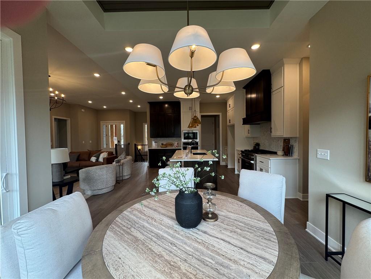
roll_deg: +0.2
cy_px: 140
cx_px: 186
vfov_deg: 85.7
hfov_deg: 102.1
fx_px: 150
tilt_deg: -1.3
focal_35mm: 14
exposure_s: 1/120
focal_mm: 2.22
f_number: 2.2
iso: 80
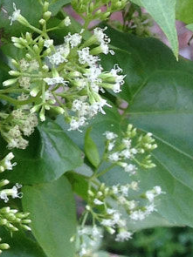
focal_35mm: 179
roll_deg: +14.4
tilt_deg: -25.8
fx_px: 1332
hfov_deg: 8.1
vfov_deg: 11.0
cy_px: 214
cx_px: -111
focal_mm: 4.12
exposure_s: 1/30
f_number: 2.4
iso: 50
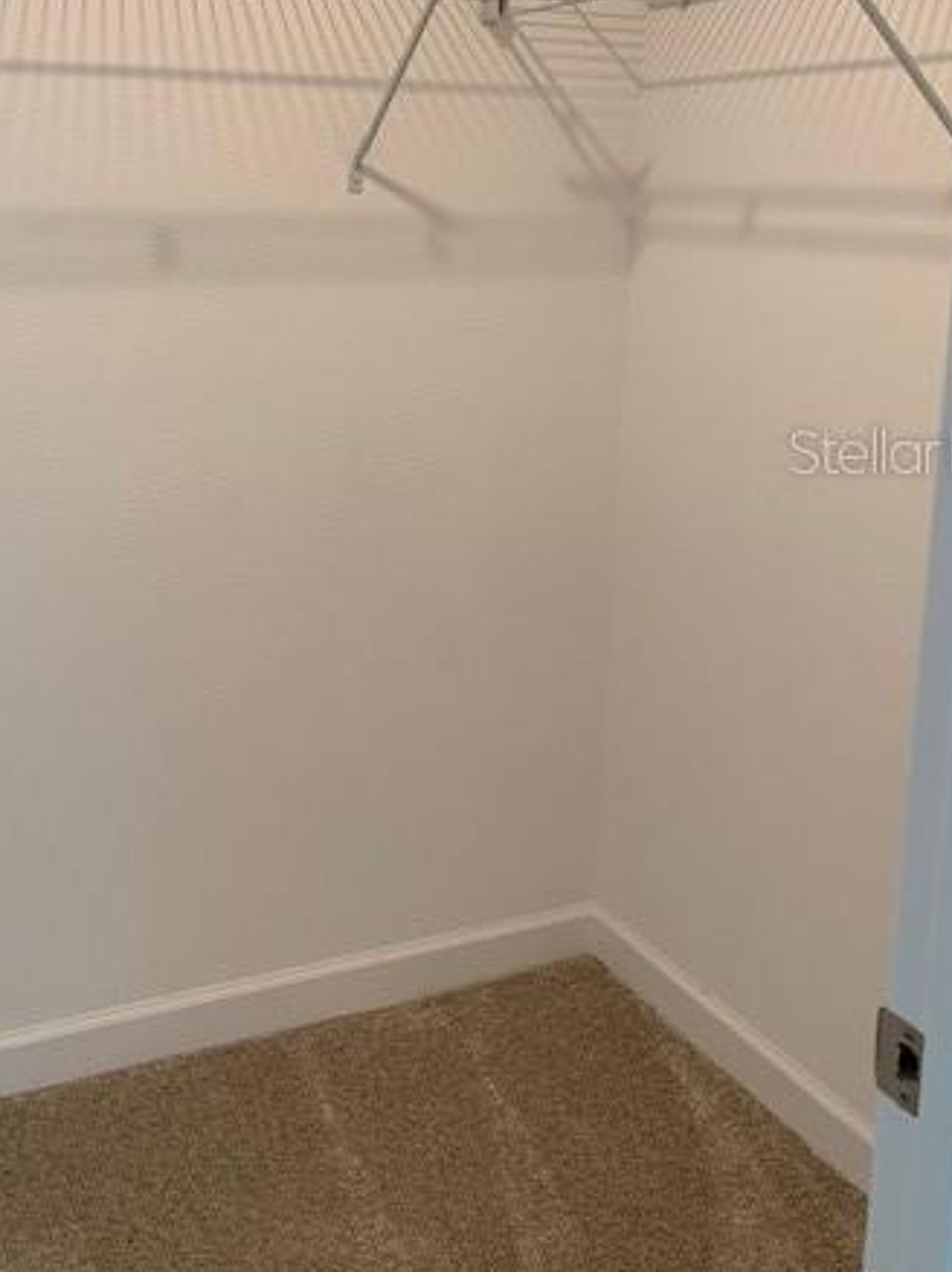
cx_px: 366
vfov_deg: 48.4
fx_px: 1395
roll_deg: +0.0
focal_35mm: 38
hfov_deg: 37.5
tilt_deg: -12.6
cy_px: 450
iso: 50
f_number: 1.8
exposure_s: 1/60
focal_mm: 4.25
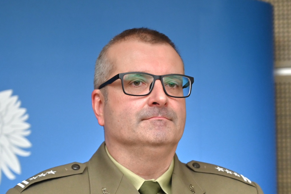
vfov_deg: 12.2
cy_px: 153
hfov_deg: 18.3
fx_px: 905
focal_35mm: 112
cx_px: 158
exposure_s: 1/200
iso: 900
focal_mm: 70
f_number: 4
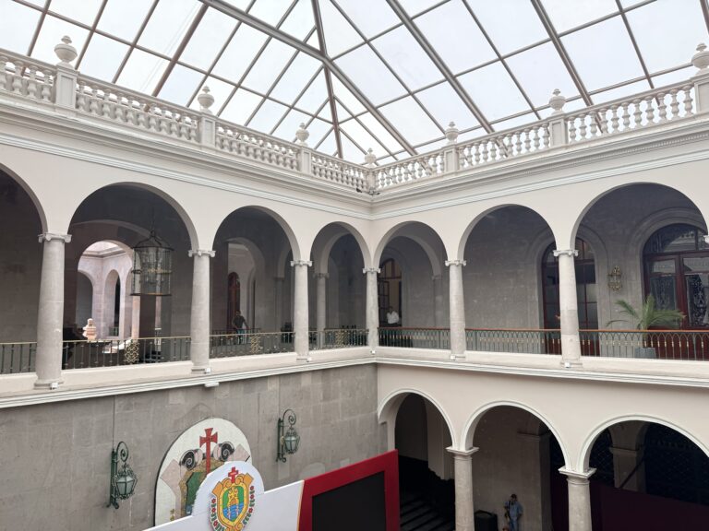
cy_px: 266
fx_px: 492
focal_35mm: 24
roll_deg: +0.5
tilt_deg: +6.1
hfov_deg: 71.6
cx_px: 354
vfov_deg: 56.8
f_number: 1.78
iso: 100
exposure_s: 1/1337
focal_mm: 6.76
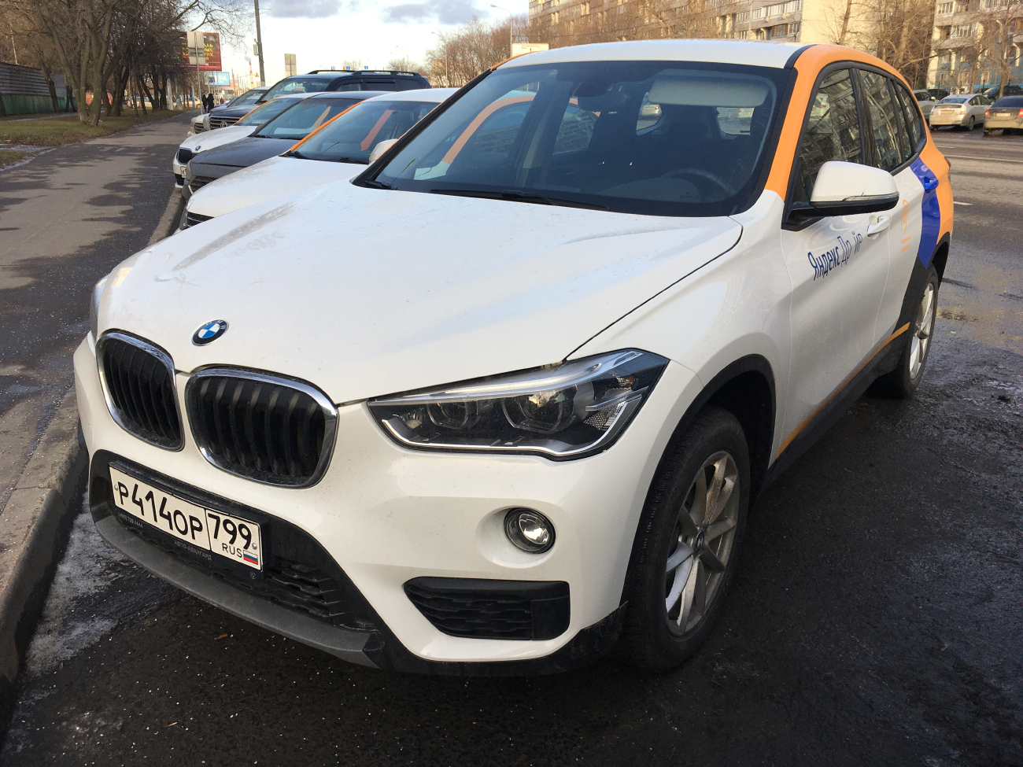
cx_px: 512
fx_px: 857
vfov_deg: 48.2
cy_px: 384
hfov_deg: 61.7
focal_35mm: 29
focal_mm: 4.15
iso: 25
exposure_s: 1/384
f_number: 2.2
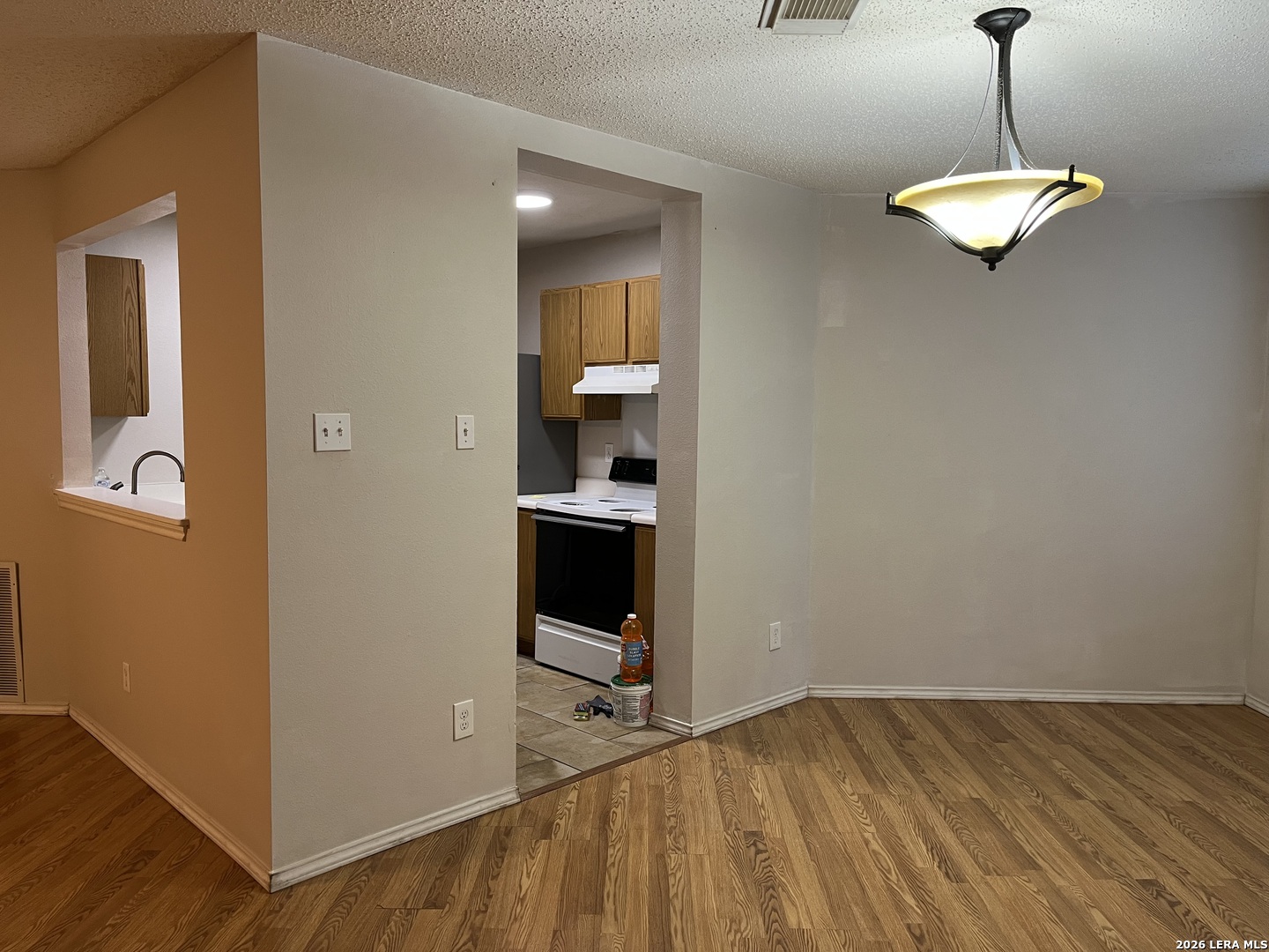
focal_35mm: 26
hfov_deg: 67.3
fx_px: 953
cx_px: 634
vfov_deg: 53.1
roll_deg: +0.2
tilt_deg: -5.1
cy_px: 476
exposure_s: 1/60
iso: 100
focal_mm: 5.1
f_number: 1.6
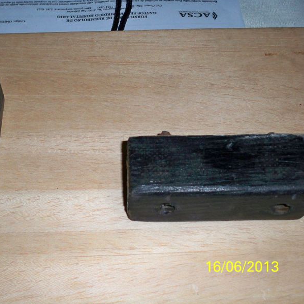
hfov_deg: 26.0
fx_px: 656
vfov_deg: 26.1
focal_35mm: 66
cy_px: 151
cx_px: 105
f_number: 4
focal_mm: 9.7
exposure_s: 1/80
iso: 200
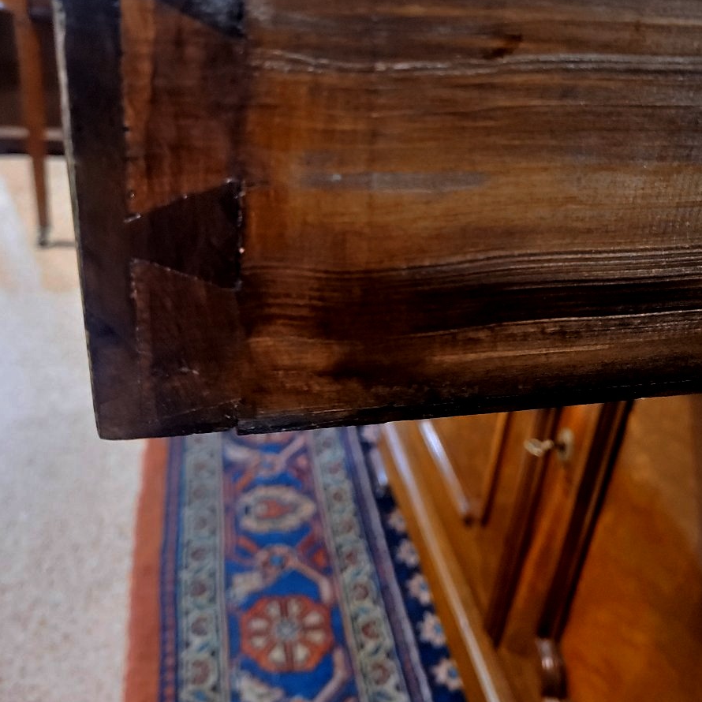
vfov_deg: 51.9
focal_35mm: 31
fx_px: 711
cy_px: 256
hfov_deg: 52.5
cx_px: 353
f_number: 1.8
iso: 1000
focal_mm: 5.4
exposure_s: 1/17
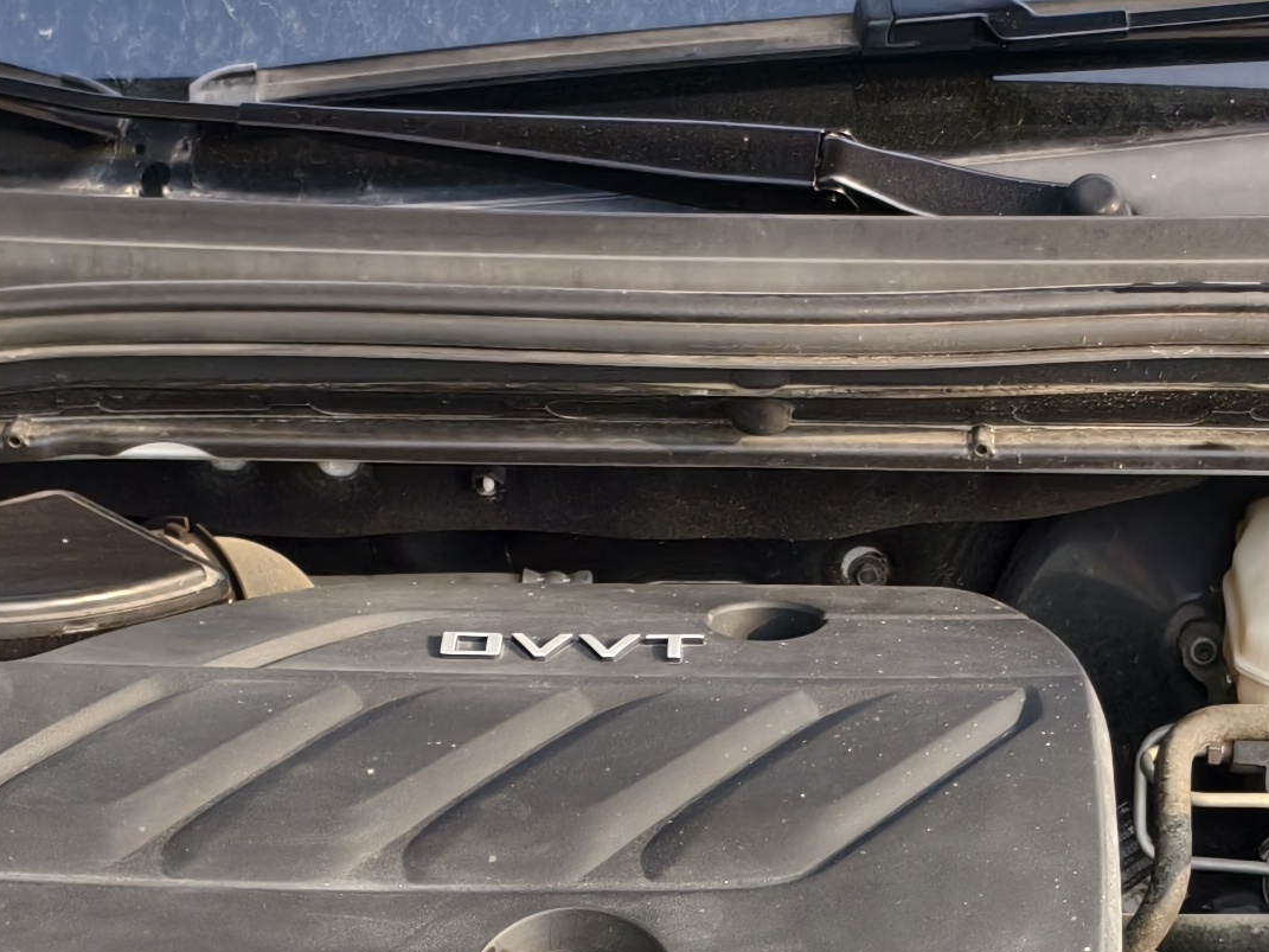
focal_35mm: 88
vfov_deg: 16.0
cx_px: 788
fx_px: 3226
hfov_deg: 22.2
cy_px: 1223
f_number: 1.57
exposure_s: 1/2000
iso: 71
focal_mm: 5.6
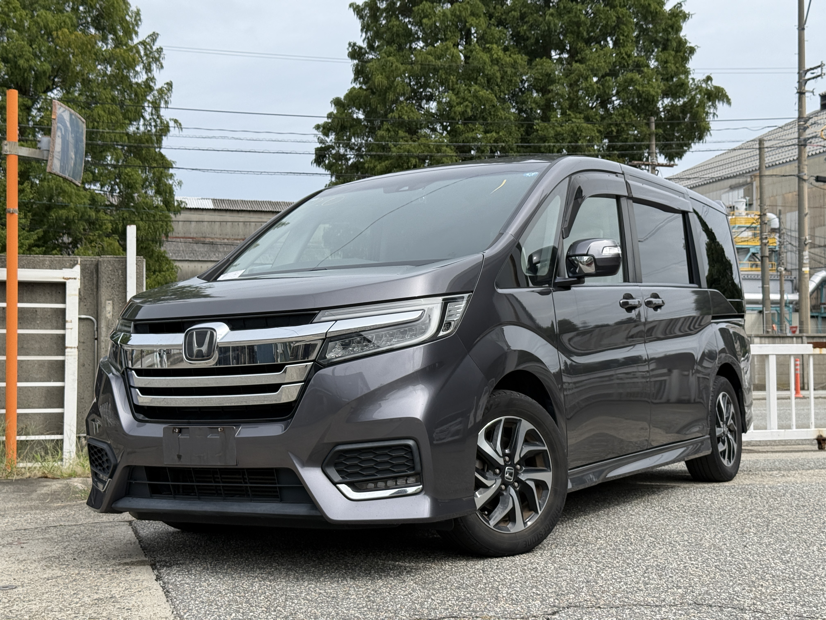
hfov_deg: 39.7
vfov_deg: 30.3
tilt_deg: +2.6
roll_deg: +0.2
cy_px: 310
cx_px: 413
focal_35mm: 48
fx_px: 1145
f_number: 1.78
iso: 80
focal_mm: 6.76
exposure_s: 1/3704
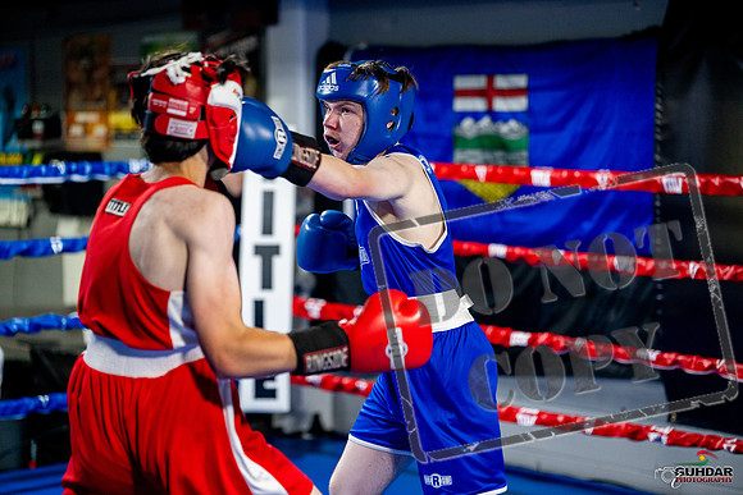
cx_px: 372
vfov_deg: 15.5
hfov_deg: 23.1
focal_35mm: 88
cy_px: 248
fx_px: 1817
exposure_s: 1/1000
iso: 4000
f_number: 2
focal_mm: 88
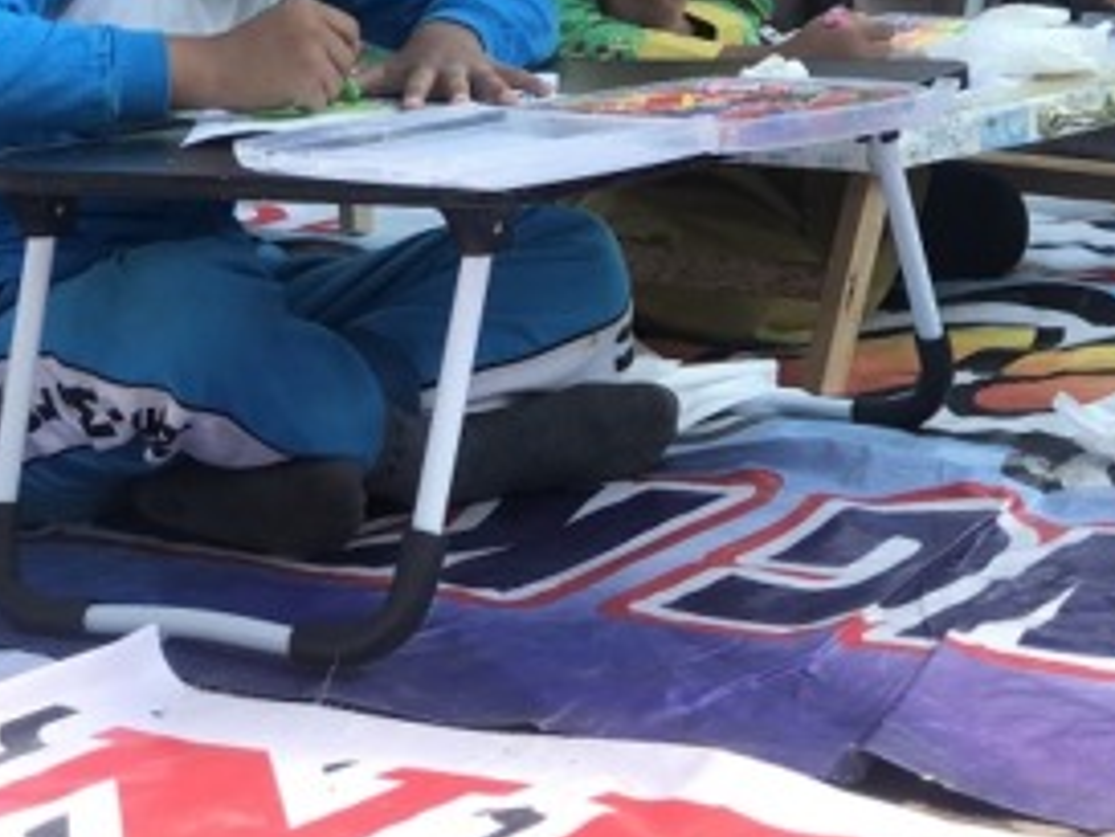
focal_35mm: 128
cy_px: -61
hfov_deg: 15.4
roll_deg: +1.5
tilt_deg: -5.7
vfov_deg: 11.4
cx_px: 664
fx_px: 4125
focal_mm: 6.6
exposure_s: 1/223
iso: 20
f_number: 2.8
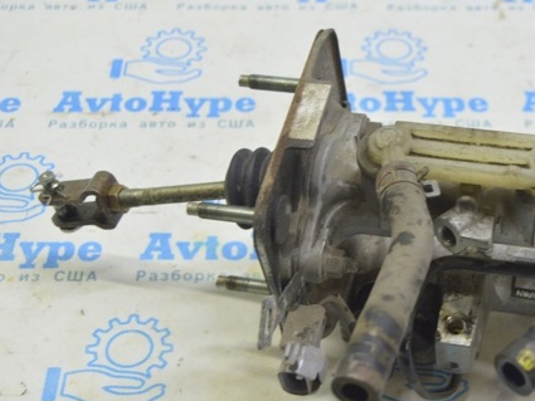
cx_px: 332
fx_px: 1005
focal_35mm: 65
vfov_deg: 22.6
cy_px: 231
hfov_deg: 29.7
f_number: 5.6
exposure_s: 1/20
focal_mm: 30
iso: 400
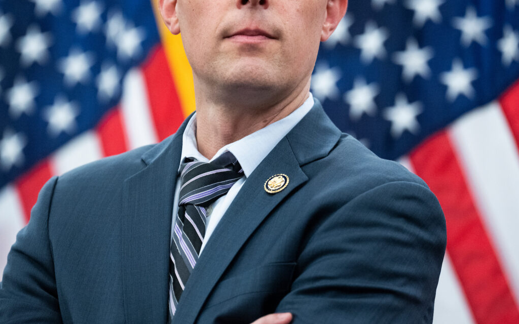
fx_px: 4286
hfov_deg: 6.9
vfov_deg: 4.3
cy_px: 111
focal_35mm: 303
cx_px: 253
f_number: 2.8
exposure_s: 1/400
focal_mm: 188
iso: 3200
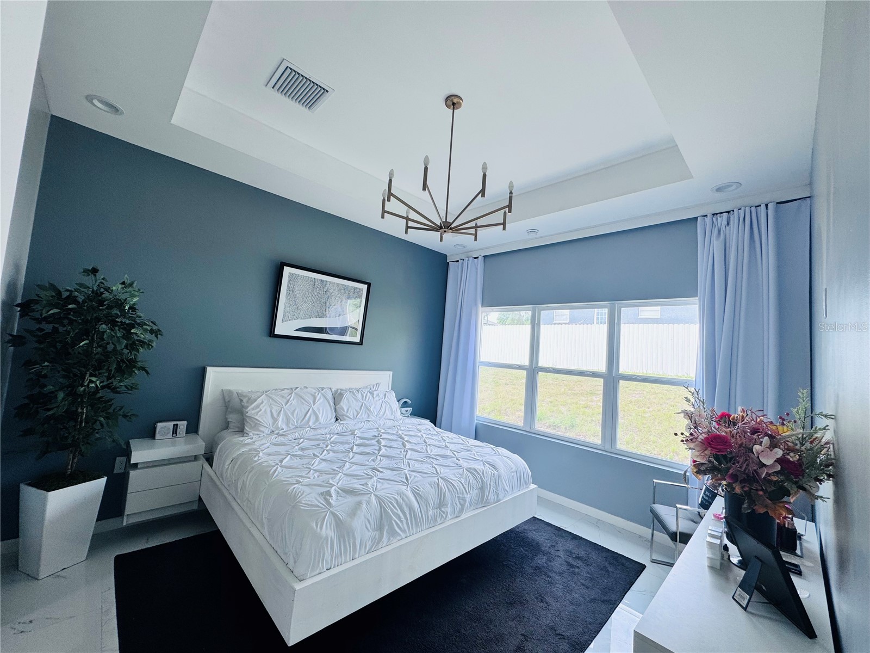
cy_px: 326
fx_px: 352
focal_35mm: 14
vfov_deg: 85.7
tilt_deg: +4.1
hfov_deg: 102.1
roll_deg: -3.7
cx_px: 435
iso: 40
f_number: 2.2
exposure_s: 1/136
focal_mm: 2.22
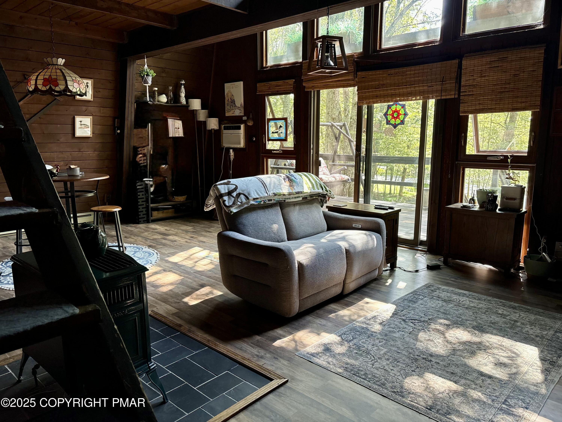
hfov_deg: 67.3
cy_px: 211
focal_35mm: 26
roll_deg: +0.4
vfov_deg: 53.1
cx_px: 281
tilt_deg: -9.8
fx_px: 422
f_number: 1.6
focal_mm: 5.96
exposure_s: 1/60
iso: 160
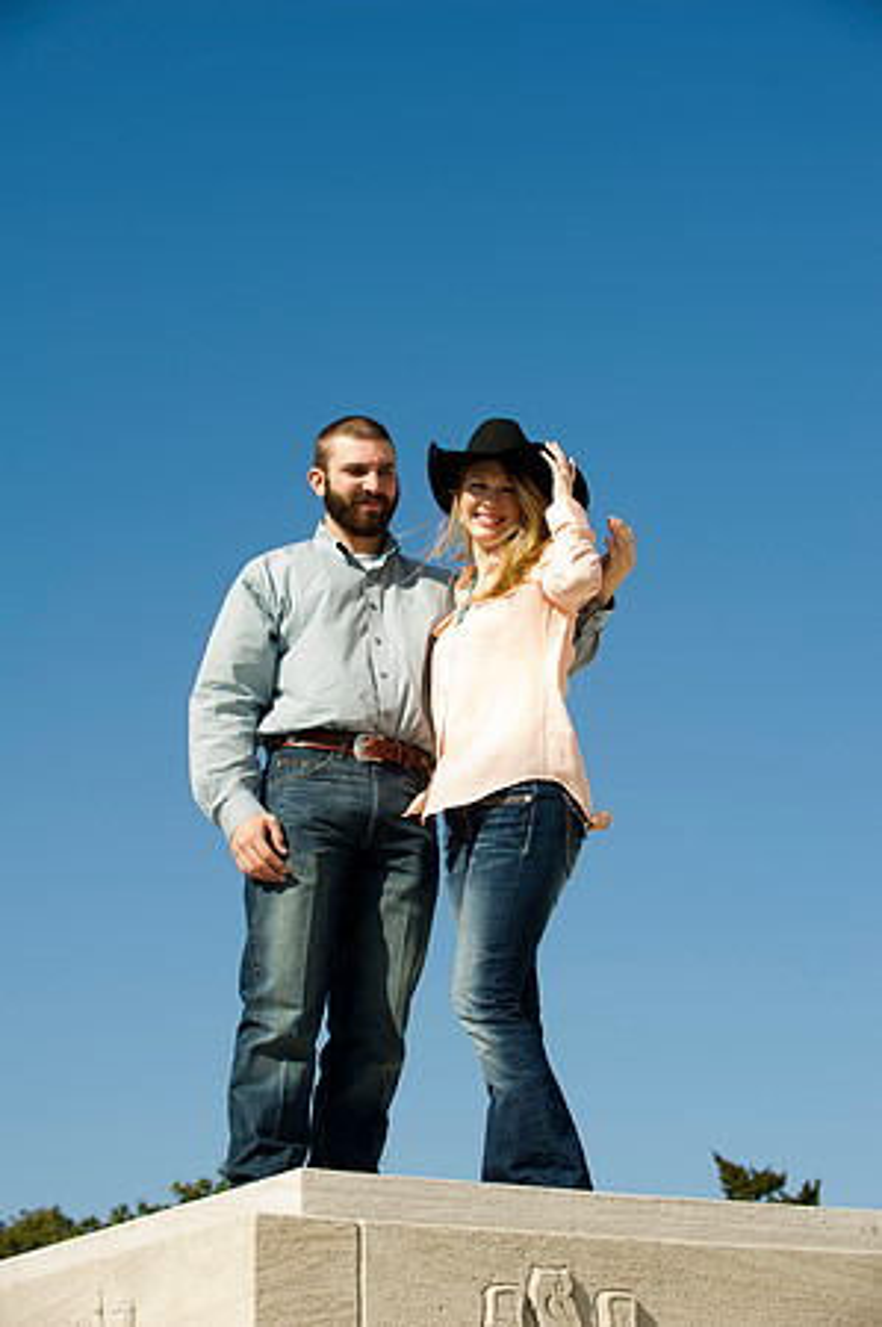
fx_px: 2873
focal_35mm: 78
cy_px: 664
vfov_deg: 26.0
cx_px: 441
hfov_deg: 17.5
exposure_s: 1/400
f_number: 5.6
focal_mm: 78
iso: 160
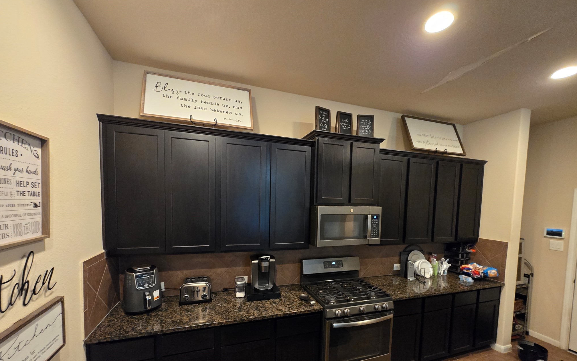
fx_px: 220
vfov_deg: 77.8
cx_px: 287
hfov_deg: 105.3
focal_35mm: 14
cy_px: 216
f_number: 2.2
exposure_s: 1/60
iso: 800
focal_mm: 1.7
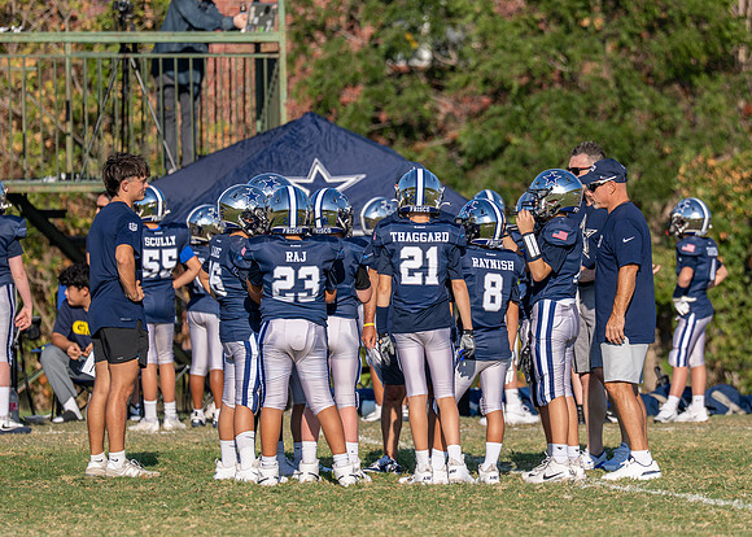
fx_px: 7742
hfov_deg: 5.6
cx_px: 504
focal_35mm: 363
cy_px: 281
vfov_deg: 4.0
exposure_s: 1/4000
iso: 100
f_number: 2.8
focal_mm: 200
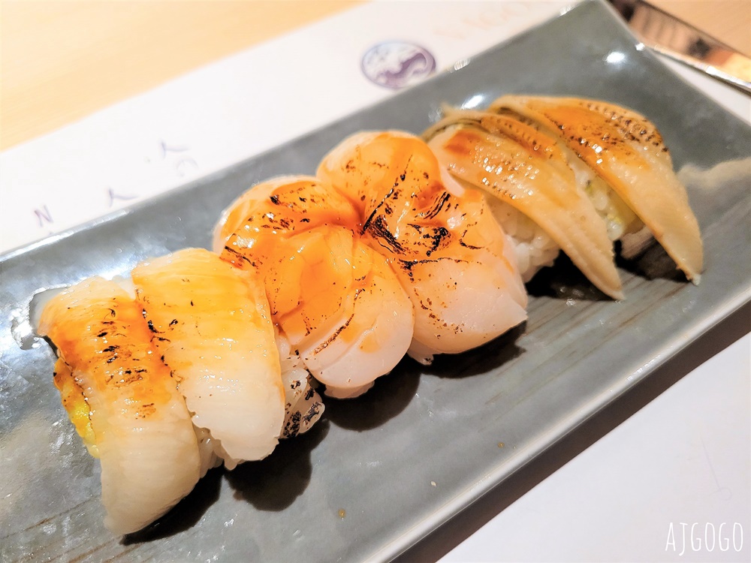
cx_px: 376
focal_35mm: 26
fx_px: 564
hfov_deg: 67.3
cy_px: 282
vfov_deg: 53.1
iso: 320
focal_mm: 5.4
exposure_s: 1/120
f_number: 1.8
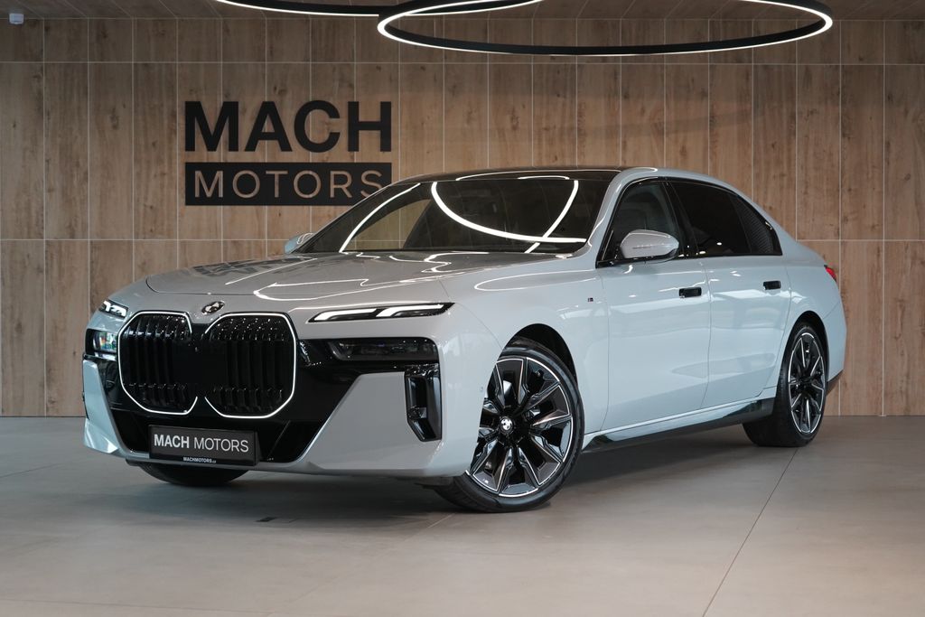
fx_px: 1722
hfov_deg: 30.1
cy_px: 308
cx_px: 462
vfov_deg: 20.3
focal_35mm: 67
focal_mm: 67
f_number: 5.6
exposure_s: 1/160
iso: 3200
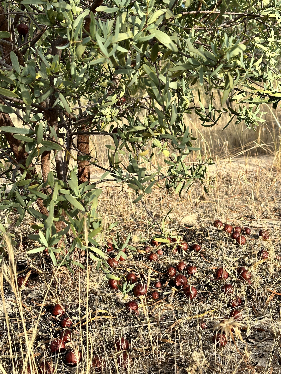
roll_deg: +2.4
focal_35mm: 48
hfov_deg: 30.3
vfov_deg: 39.7
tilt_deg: -11.3
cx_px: 140
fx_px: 520
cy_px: 187
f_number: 1.78
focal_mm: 6.86
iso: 64
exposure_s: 1/1880
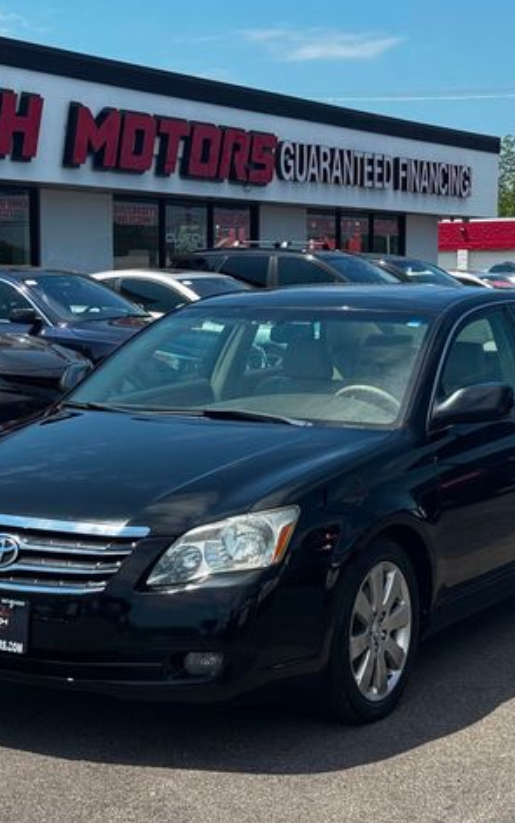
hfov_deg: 18.9
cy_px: 415
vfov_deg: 29.8
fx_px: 1550
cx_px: 215
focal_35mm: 69
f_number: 1.78
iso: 64
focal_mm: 6.76
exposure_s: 1/2833
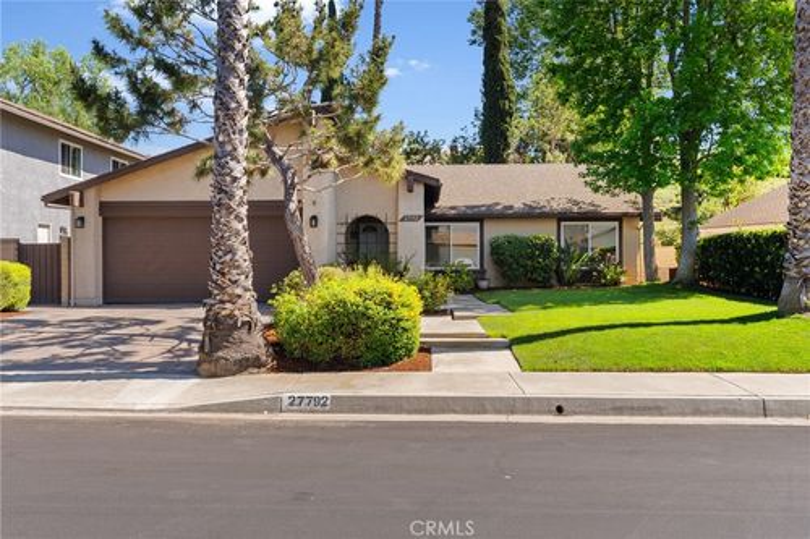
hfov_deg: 60.3
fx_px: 697
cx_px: 405
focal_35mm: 31
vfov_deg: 42.3
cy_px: 270
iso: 100
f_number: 9
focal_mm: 31
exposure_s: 1/30
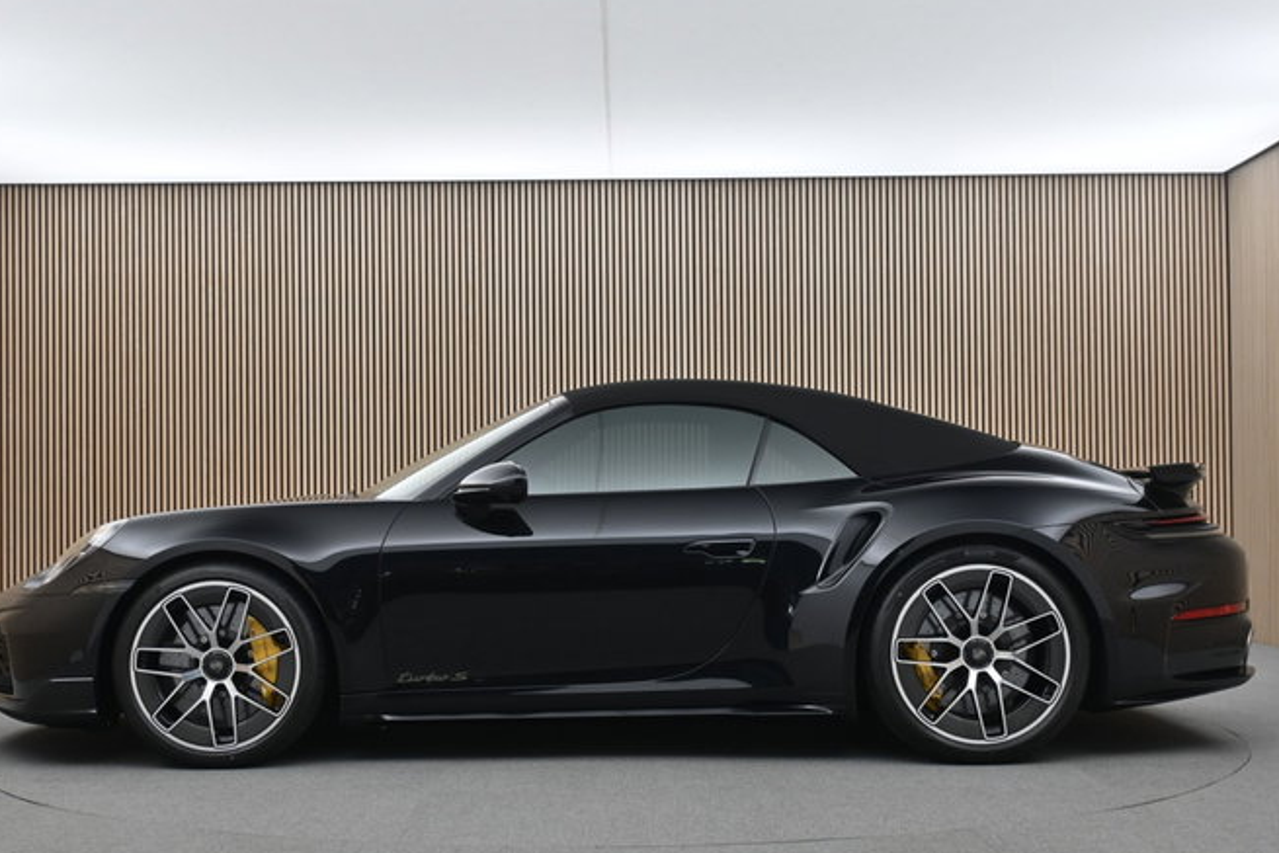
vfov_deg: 27.9
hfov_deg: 40.9
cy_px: 476
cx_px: 610
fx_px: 1716
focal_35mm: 48
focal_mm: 27.5
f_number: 4.5
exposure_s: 1/40
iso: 500
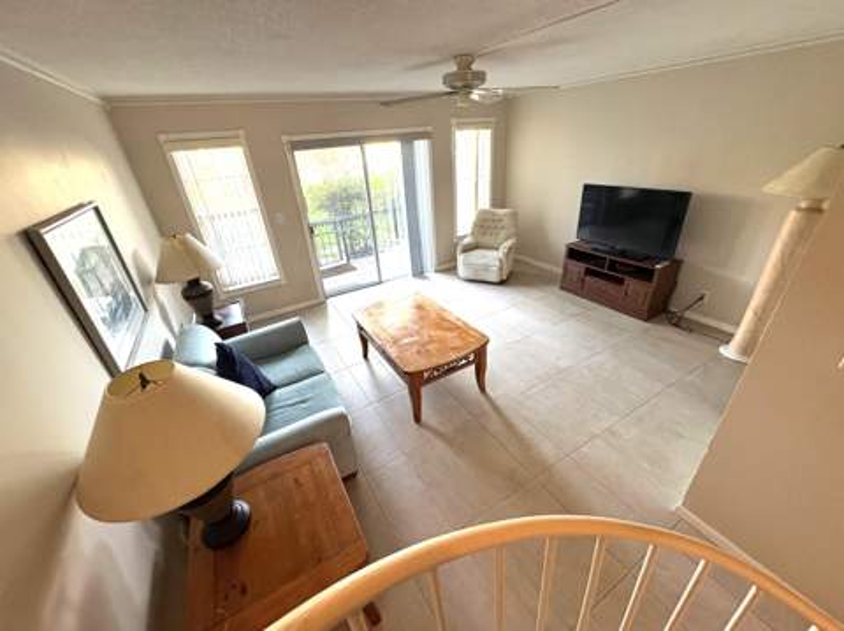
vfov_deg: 85.6
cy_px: 316
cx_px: 422
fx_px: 341
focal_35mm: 14
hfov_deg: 102.1
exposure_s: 1/60
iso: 250
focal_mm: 2.22
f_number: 2.2
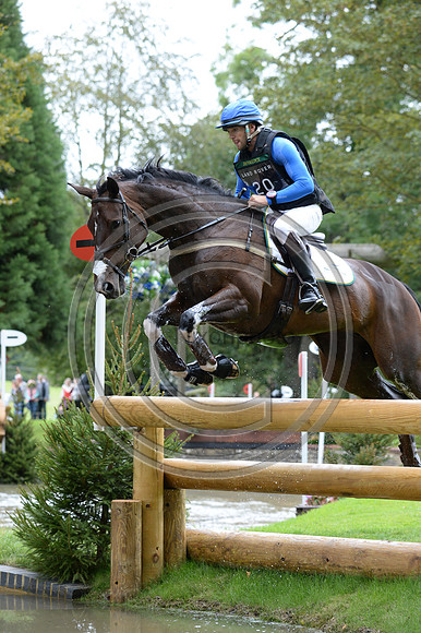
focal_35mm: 140
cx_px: 210
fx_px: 2459
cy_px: 316
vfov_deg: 14.7
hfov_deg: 9.8
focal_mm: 140
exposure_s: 1/800
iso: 2000
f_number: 5.6
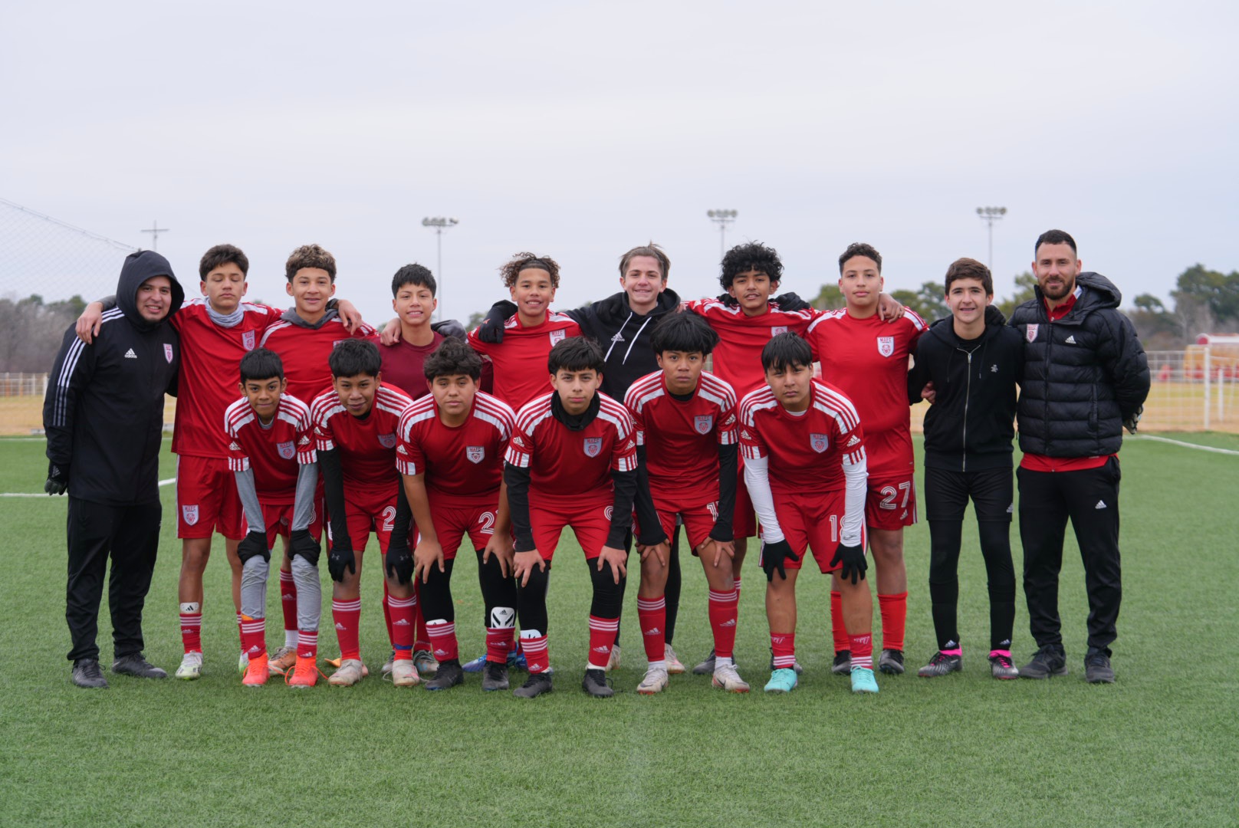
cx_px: 620
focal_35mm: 70
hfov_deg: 28.8
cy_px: 414
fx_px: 2411
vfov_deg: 19.5
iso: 100
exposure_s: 1/323
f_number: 4.5
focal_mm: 70
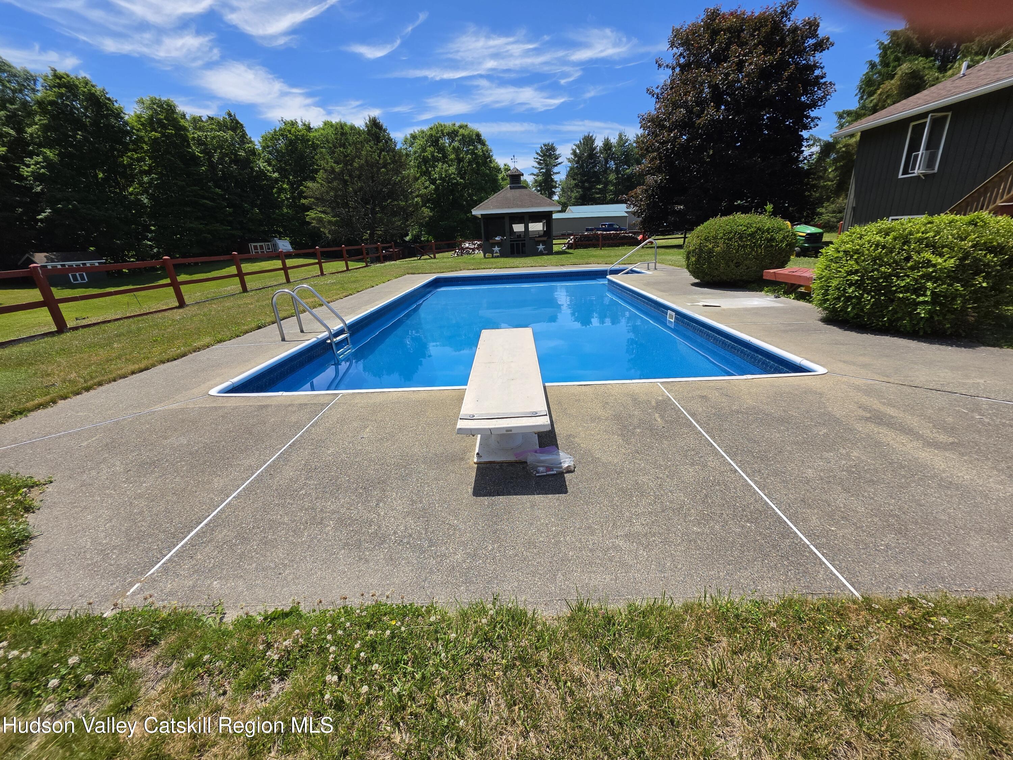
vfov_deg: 89.9
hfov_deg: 106.2
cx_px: 506
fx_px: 380
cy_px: 380
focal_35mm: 13
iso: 32
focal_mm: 2.2
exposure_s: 1/2010
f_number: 1.9
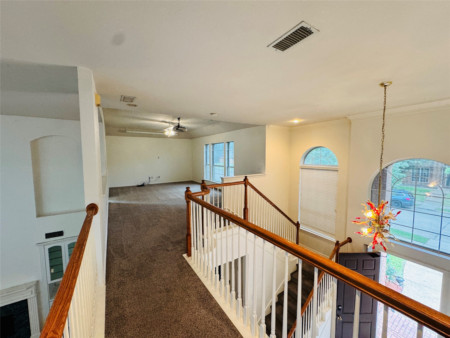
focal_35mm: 14
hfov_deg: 102.1
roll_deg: +0.4
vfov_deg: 85.7
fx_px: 182
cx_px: 225
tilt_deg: -5.4
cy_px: 169
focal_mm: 2.22
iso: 200
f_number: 2.2
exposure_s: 1/60
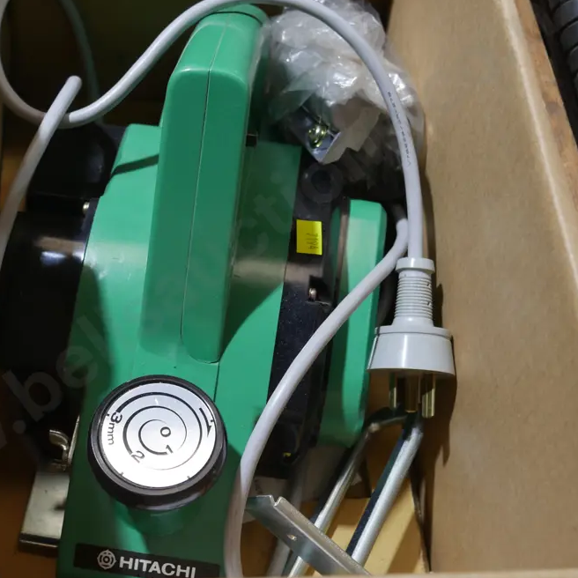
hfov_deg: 29.4
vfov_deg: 29.5
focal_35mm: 58
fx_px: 1096
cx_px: 217
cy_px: 260
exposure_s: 1/60
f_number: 4.6
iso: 400
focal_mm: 21
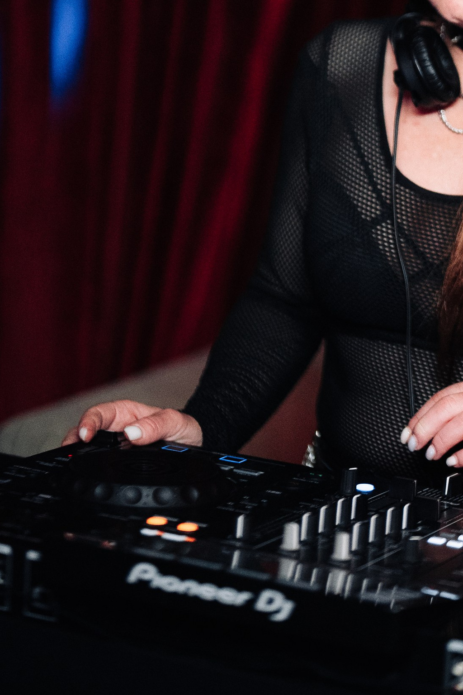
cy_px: -64
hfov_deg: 10.9
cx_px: 436
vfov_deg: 15.9
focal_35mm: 125
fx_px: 2411
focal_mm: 50
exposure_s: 1/1000
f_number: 1.2
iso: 3200
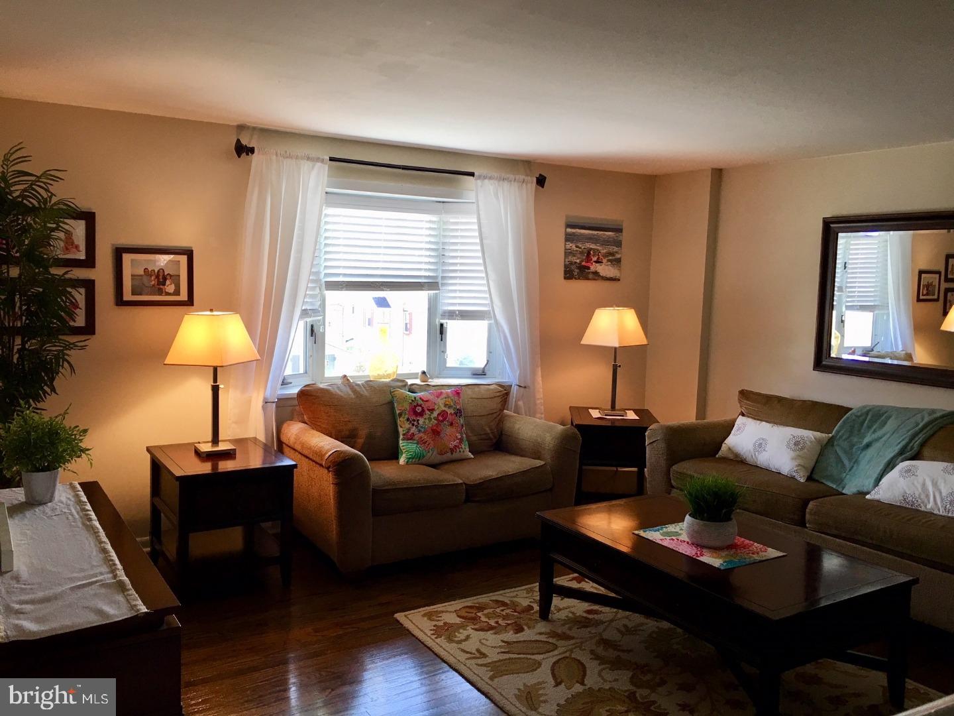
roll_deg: -2.3
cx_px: 477
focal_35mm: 29
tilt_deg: -4.7
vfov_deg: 48.2
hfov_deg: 61.7
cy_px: 358
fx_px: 799
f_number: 2.2
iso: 25
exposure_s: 1/30
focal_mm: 4.15
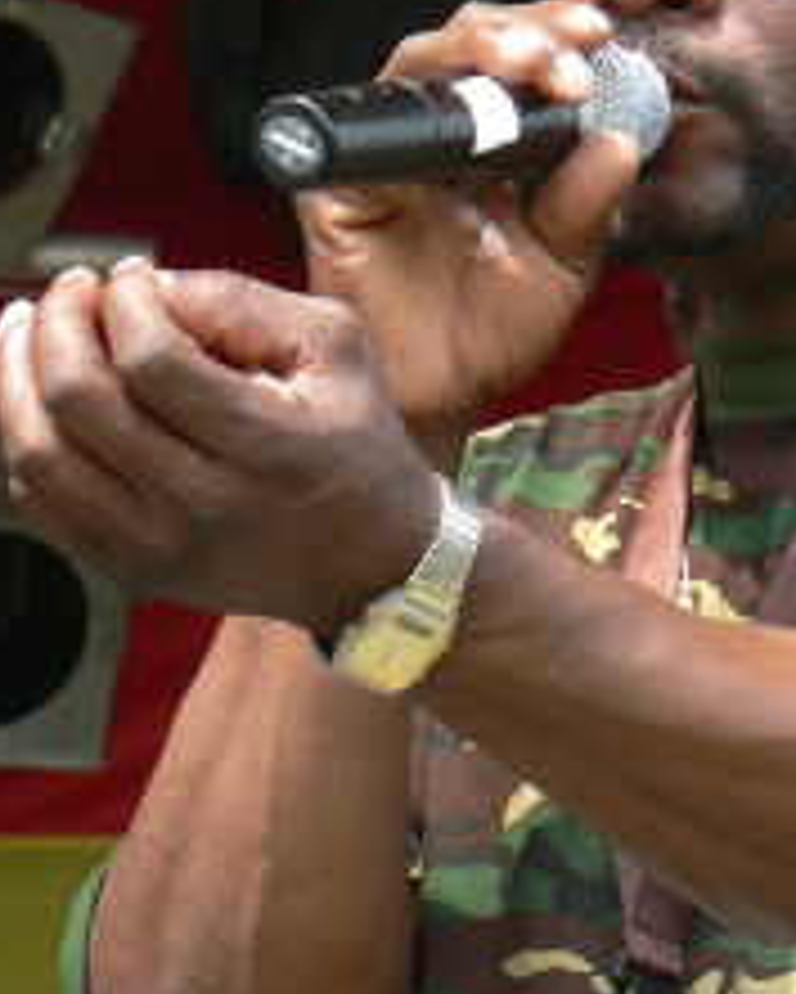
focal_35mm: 491
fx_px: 14449
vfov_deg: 3.9
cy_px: 706
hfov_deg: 3.2
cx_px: 769
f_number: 4
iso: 64
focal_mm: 31.6
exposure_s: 1/125
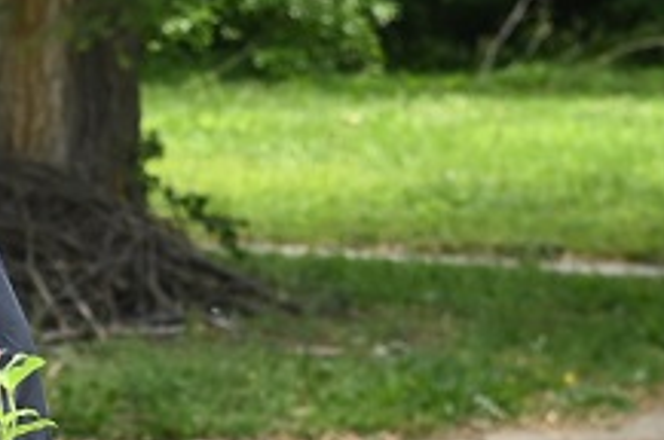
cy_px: 700
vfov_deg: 5.1
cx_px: -352
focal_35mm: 266
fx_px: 4899
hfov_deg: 7.6
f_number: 5
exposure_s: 1/250
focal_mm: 48
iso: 125
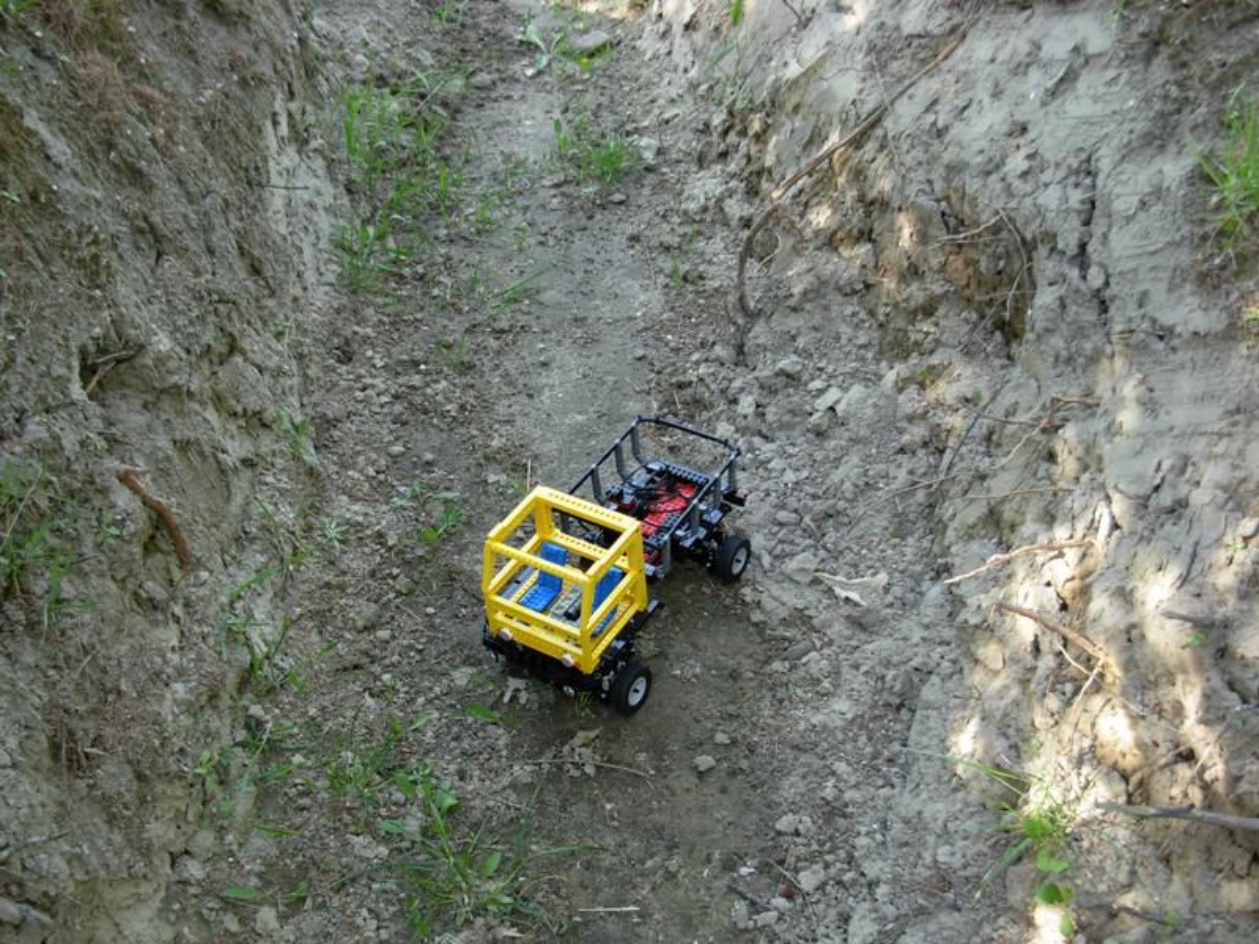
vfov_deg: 37.7
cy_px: 472
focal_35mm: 38
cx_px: 630
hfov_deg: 49.0
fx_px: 1382
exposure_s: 1/65.8
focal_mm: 6.3
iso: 79
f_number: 2.9
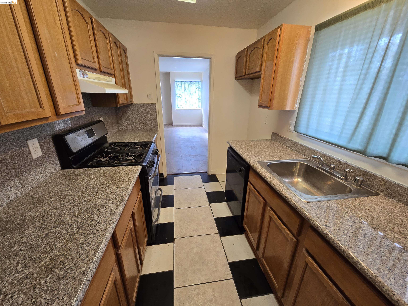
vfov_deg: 89.9
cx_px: 204
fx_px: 153
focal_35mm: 13
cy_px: 153
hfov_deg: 106.2
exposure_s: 1/60
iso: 160
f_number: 2.2
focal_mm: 2.2
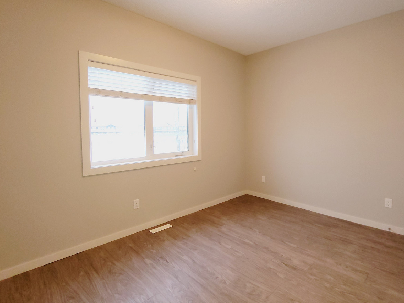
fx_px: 198
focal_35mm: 17
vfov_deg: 74.5
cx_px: 229
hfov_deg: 90.5
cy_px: 135
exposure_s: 1/40
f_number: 2.2
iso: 320
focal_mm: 2.2
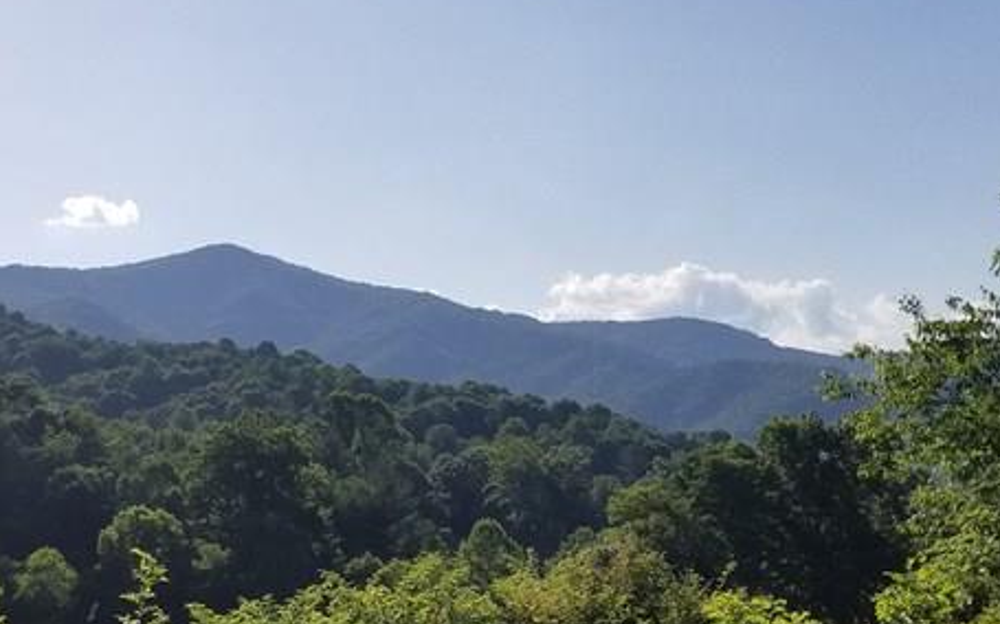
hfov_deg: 32.5
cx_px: 277
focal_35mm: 62
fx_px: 1689
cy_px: 534
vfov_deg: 20.6
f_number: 1.7
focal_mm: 4.25
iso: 50
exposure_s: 1/5824
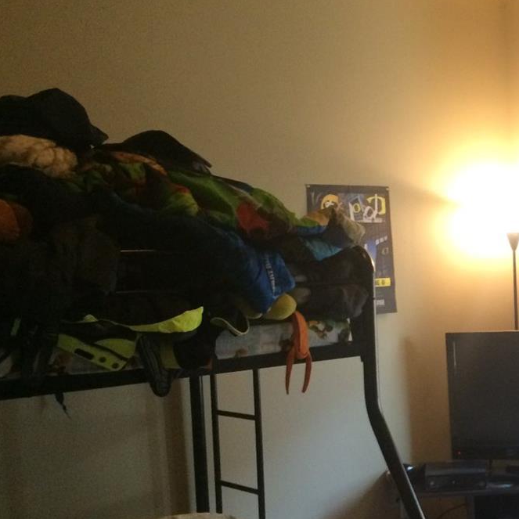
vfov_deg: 29.4
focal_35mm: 58
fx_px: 984
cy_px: 323
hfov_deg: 27.3
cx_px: 559
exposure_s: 1/30
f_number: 2.2
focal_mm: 4.15
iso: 200
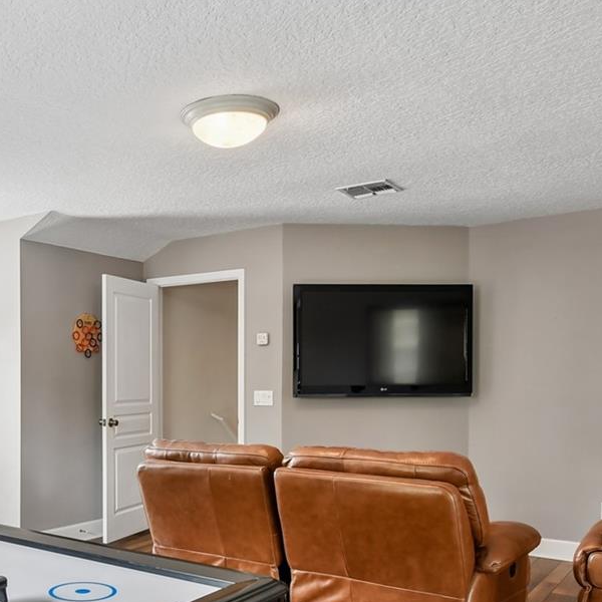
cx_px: 107
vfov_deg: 48.0
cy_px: 380
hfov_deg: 45.6
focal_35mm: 34
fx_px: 669
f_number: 8
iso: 100
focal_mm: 10
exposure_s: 1/6
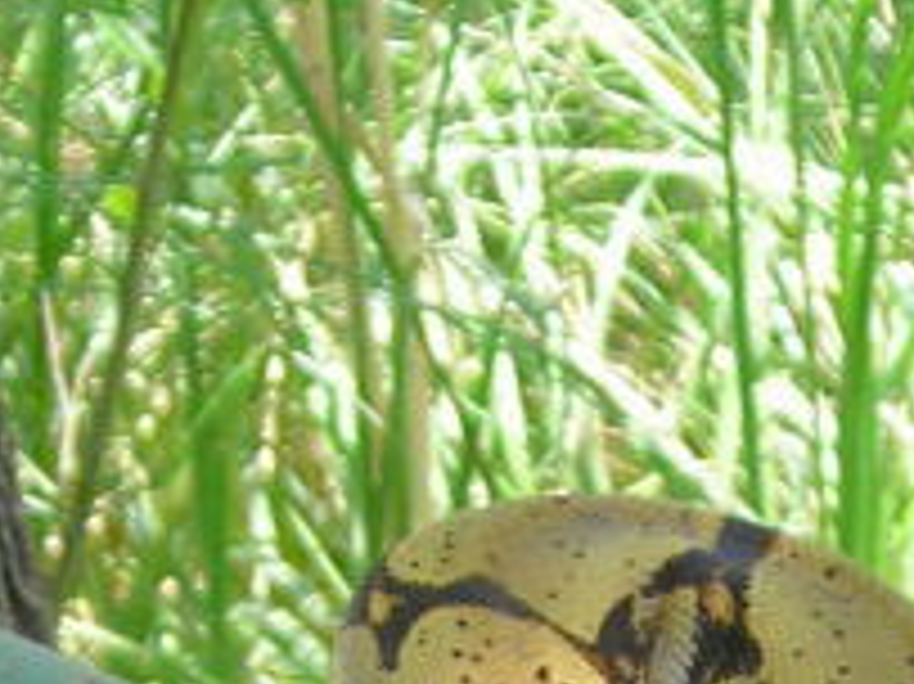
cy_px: 1386
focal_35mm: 207
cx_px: 815
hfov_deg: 9.5
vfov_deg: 6.9
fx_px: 5462
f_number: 3.3
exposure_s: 1/57.2
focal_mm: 6.8
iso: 50
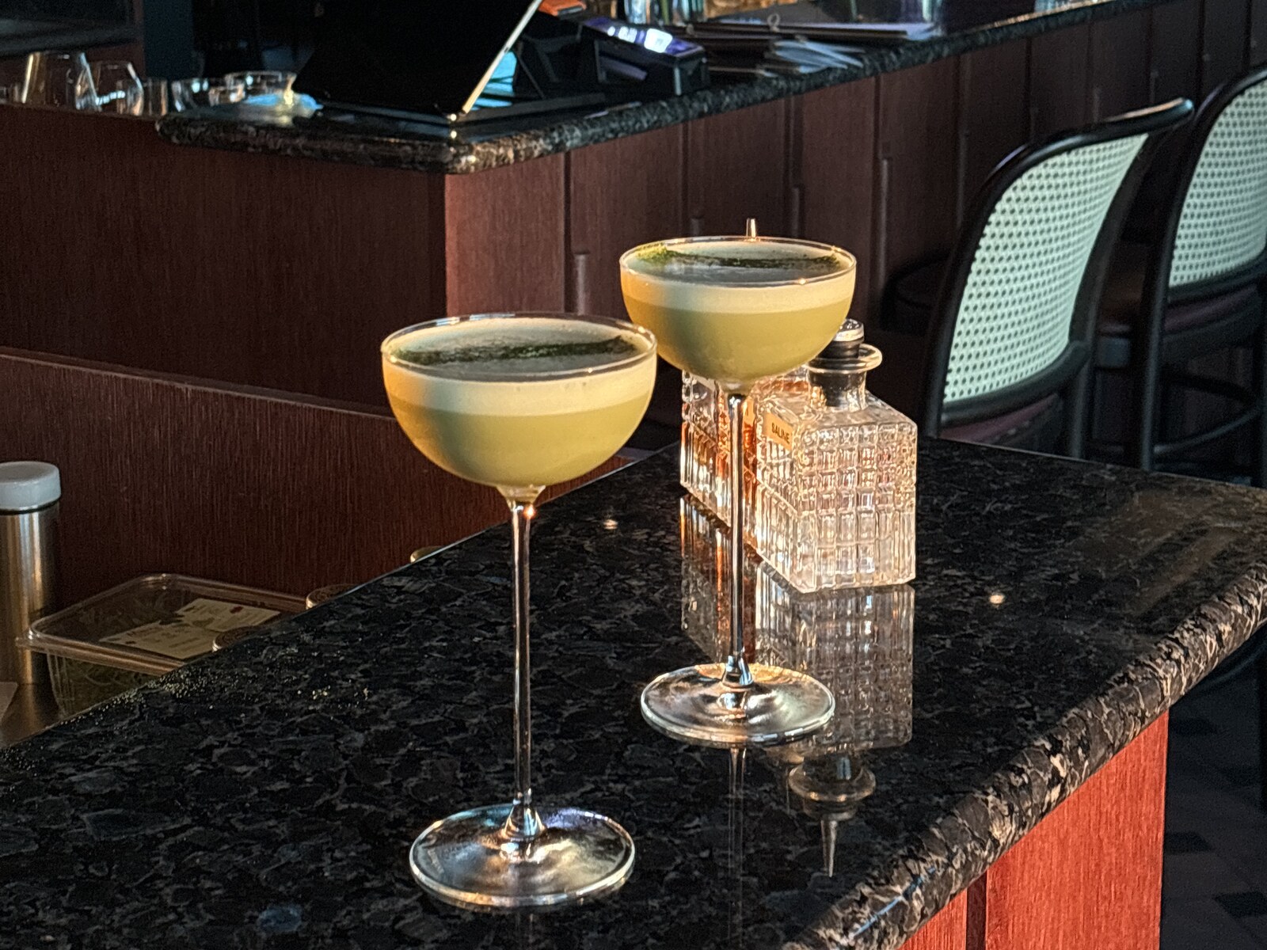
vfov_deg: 28.0
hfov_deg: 36.8
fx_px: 1903
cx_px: 634
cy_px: 475
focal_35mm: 52
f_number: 1.6
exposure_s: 1/33
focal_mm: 5.96
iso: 125
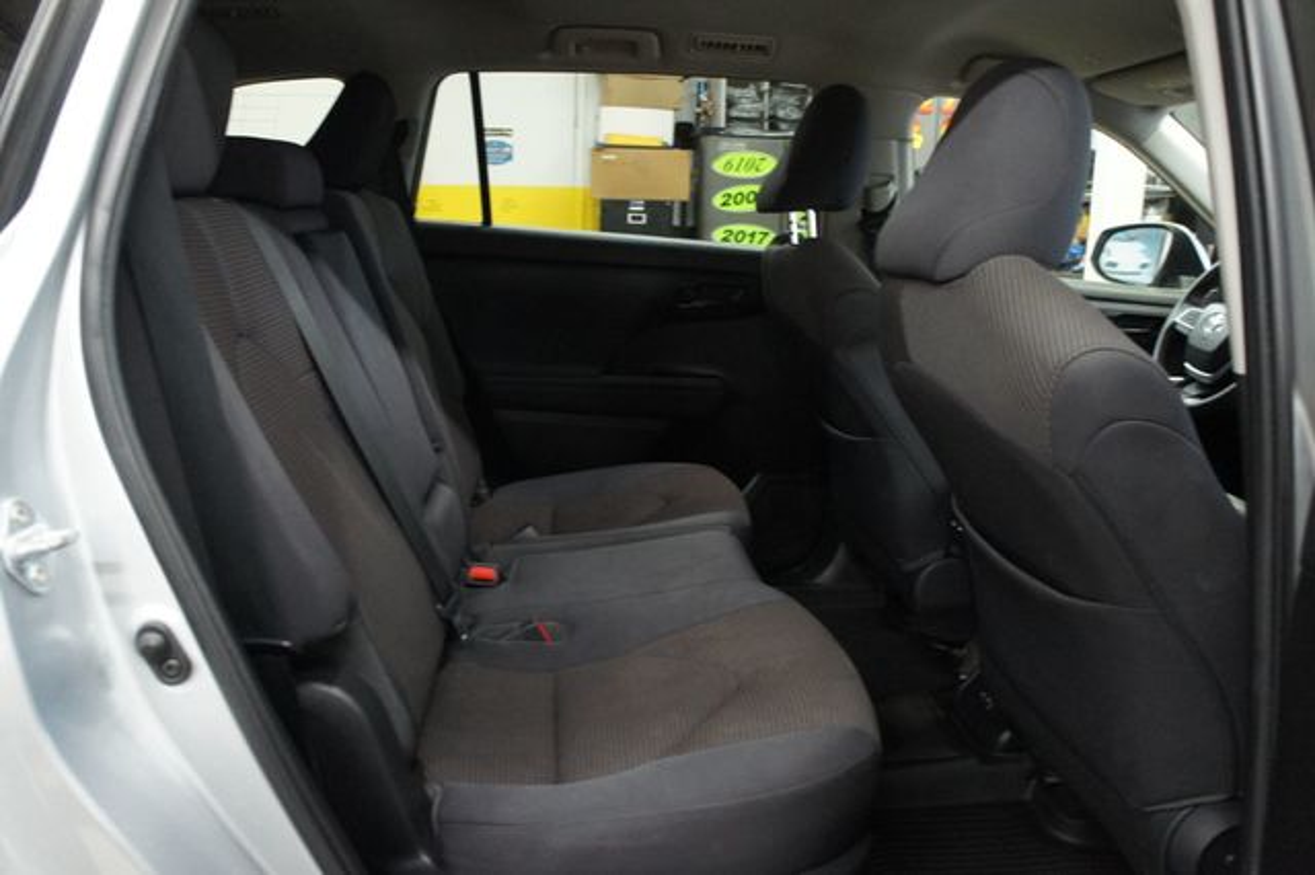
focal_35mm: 27
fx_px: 986
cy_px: 438
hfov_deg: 67.4
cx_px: 658
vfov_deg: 47.9
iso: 1600
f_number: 3.5
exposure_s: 1/30
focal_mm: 18
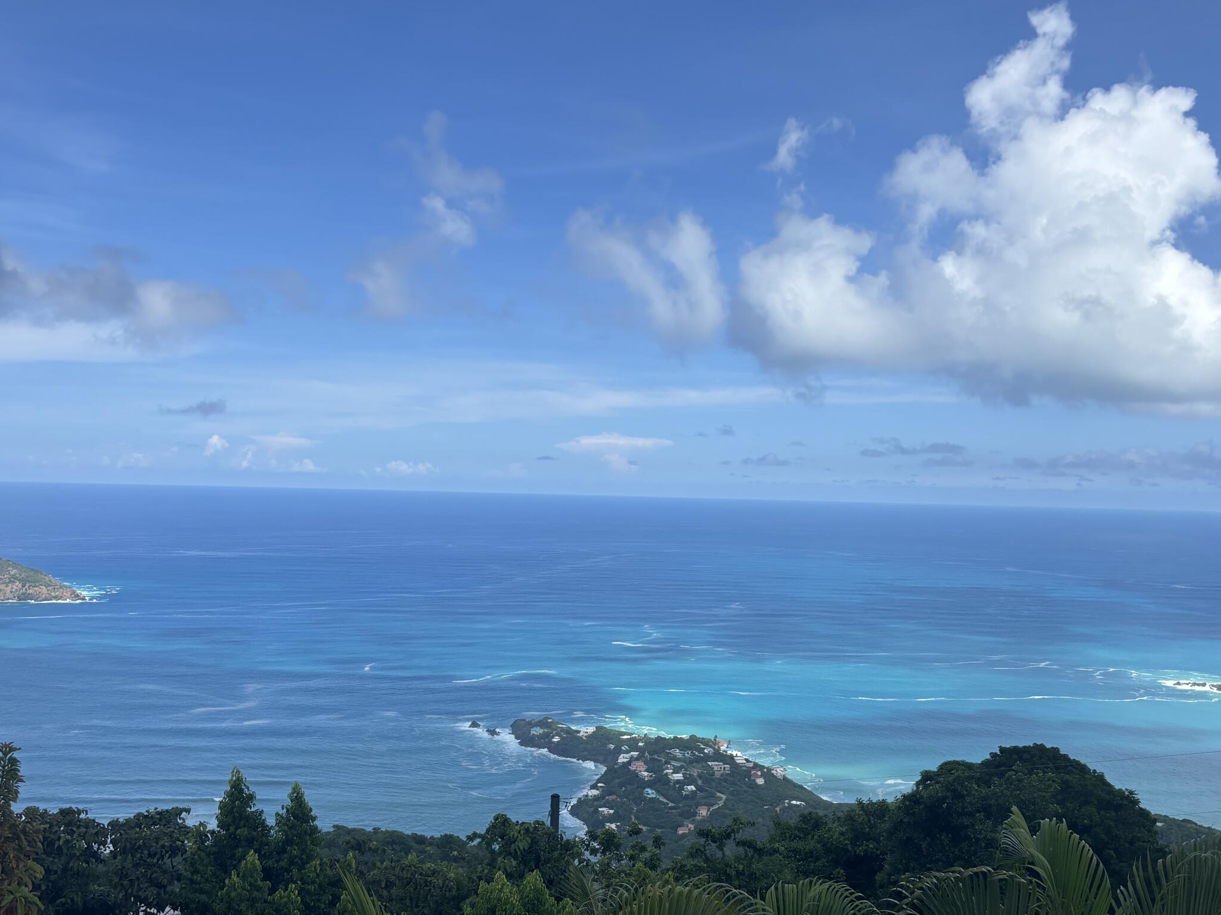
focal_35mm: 38
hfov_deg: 48.9
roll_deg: -0.8
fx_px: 1340
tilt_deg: -2.1
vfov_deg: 37.6
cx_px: 688
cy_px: 536
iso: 50
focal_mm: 5.96
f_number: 1.6
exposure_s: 1/4082
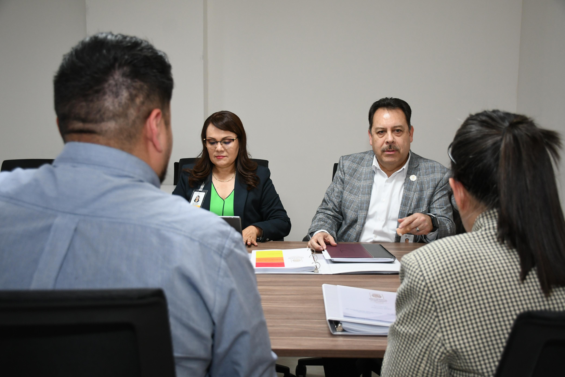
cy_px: 188
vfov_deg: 36.9
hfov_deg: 53.1
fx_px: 565
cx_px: 282
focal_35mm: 36
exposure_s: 1/80
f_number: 3.8
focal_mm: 24
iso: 1250
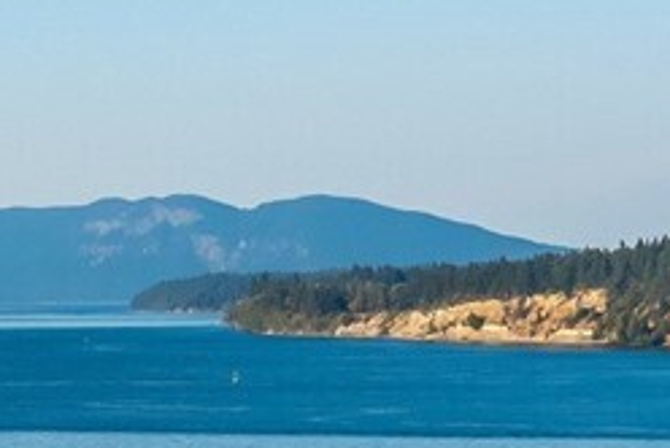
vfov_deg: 6.8
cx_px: -397
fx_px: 3791
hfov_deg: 9.7
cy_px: 413
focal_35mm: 203
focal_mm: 29.8
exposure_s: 1/8000
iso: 400
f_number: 8
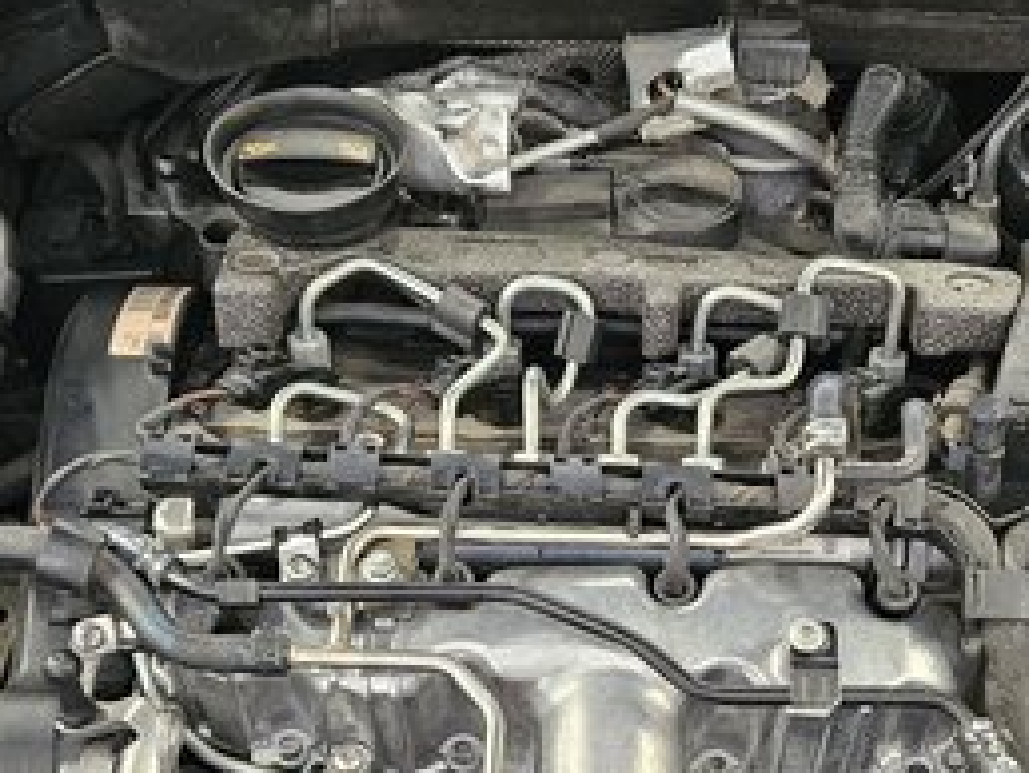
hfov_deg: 33.5
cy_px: 614
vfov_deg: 25.3
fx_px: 1696
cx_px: 670
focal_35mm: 57
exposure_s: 1/60
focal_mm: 5.4
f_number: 1.8
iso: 500
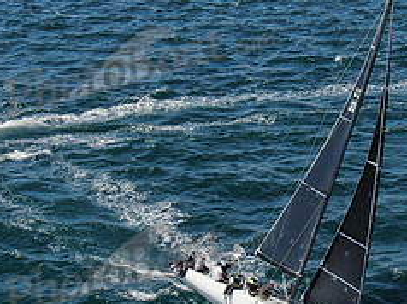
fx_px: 1374
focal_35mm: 117
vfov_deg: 12.6
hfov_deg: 16.6
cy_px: 139
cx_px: 376
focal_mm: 8.6
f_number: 3.8
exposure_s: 1/800
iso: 100
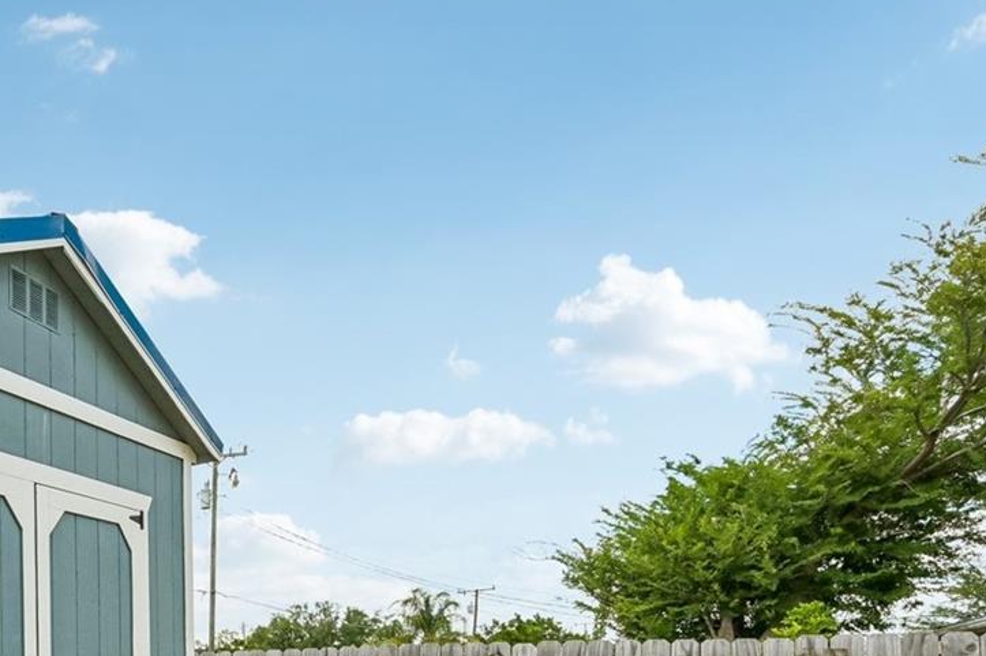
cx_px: -44
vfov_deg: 37.3
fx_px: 848
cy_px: 671
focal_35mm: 31
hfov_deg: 47.6
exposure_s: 1/1250
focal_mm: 14
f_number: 8
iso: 400
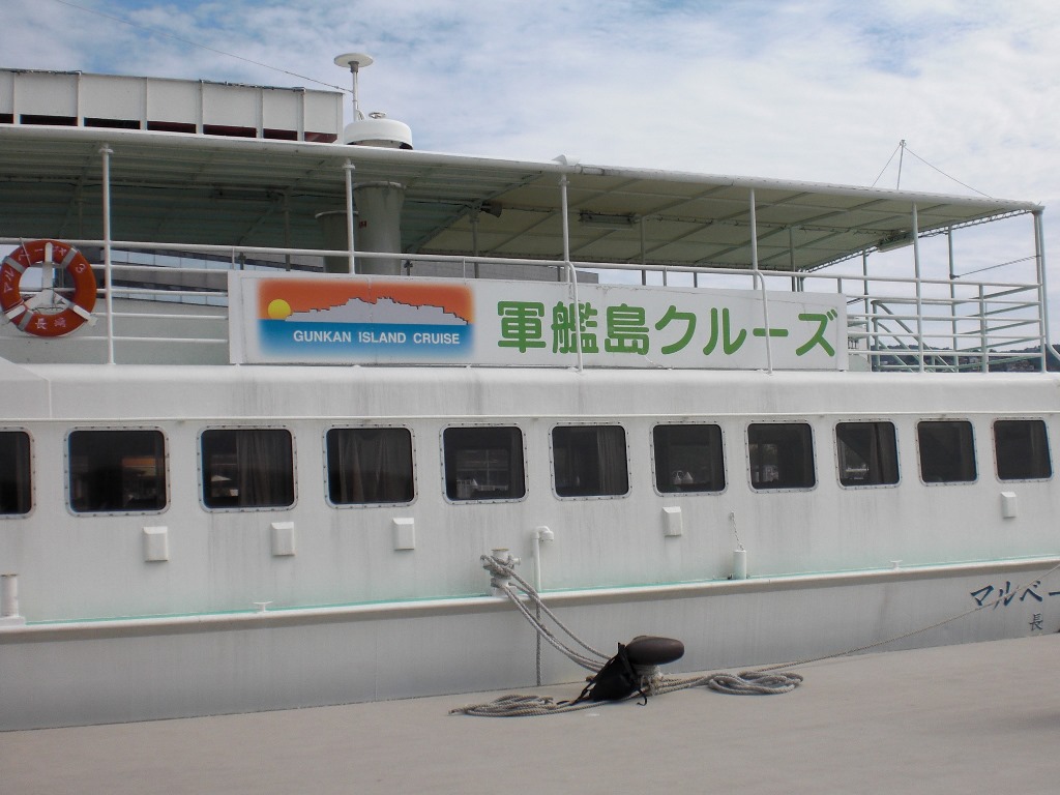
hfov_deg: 49.0
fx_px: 1164
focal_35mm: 38
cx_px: 530
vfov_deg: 37.7
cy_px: 398
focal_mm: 6.3
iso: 64
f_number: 5.6
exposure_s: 1/640
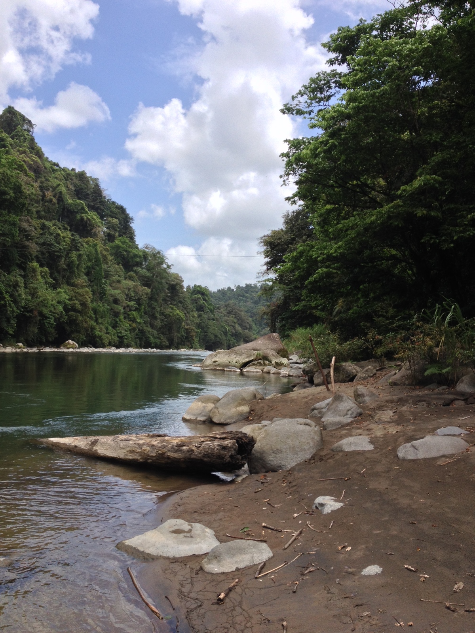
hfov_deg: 40.7
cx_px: 238
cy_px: 316
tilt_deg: +1.0
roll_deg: -1.2
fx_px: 640
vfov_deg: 52.6
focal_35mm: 35
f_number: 2.4
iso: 50
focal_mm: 4.28
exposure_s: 1/1453
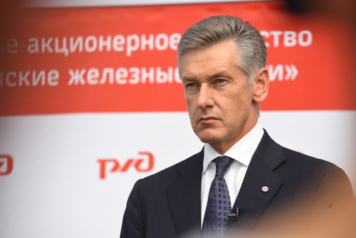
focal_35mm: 200
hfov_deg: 10.3
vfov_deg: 6.9
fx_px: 1978
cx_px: 178
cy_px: 119
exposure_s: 1/800
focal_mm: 200
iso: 400
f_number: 6.3
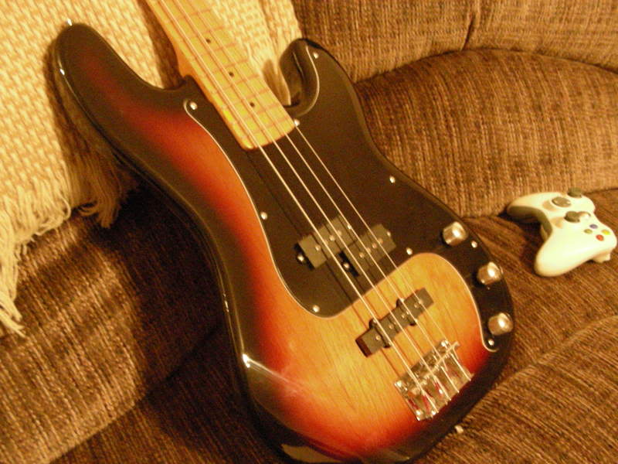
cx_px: 309
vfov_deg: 37.7
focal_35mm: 38
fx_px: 678
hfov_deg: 49.0
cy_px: 232
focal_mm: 6.3
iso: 800
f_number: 3.5
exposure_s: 1/5.5
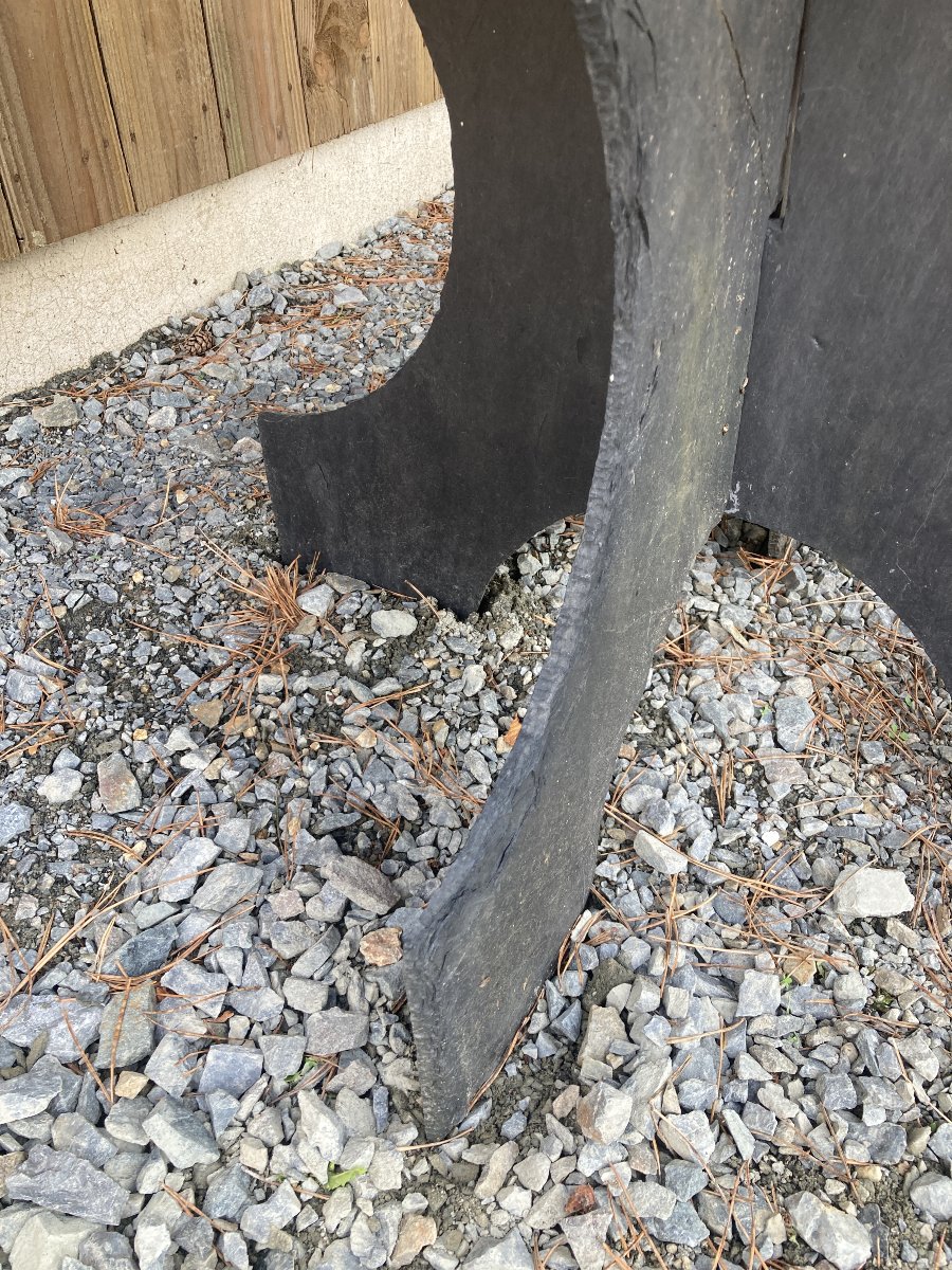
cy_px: 635
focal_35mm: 28
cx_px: 476
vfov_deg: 63.4
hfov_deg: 49.7
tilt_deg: -37.1
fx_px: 1027
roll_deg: +0.6
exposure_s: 1/121
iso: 32
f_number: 1.8
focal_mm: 3.99
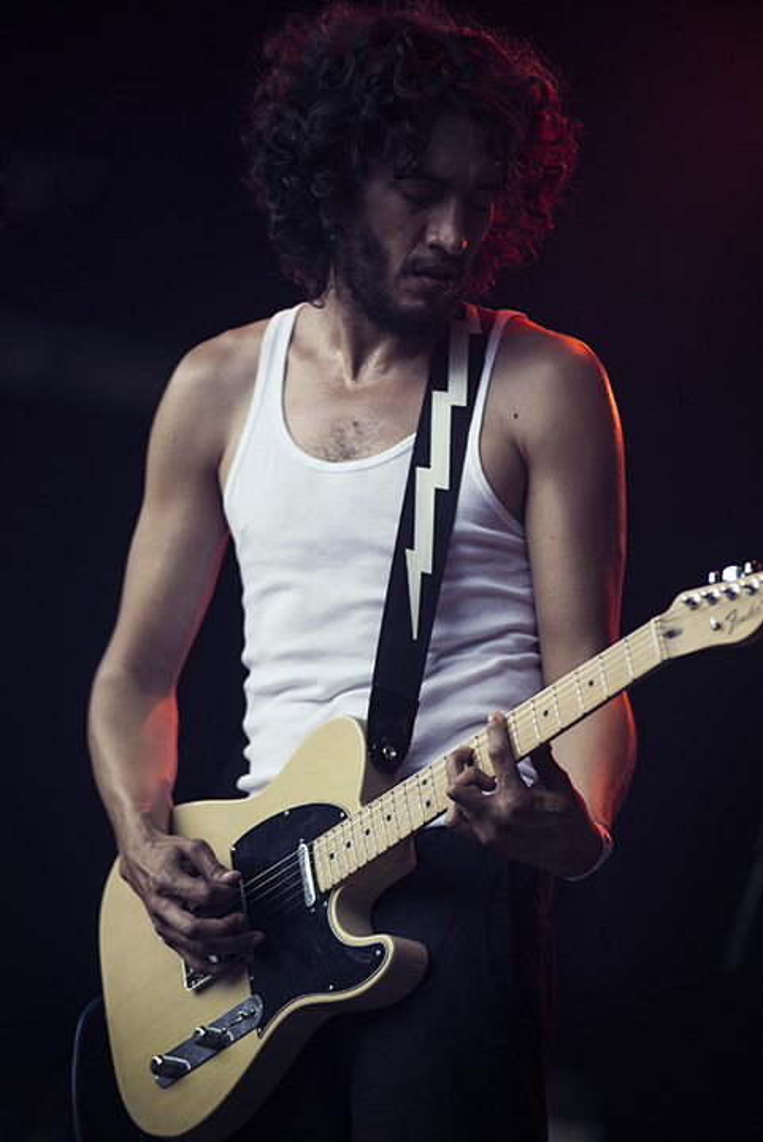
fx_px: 6031
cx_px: 382
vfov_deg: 10.8
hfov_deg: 7.2
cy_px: 571
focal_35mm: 190
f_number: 2.8
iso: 500
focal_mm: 190
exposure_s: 1/640
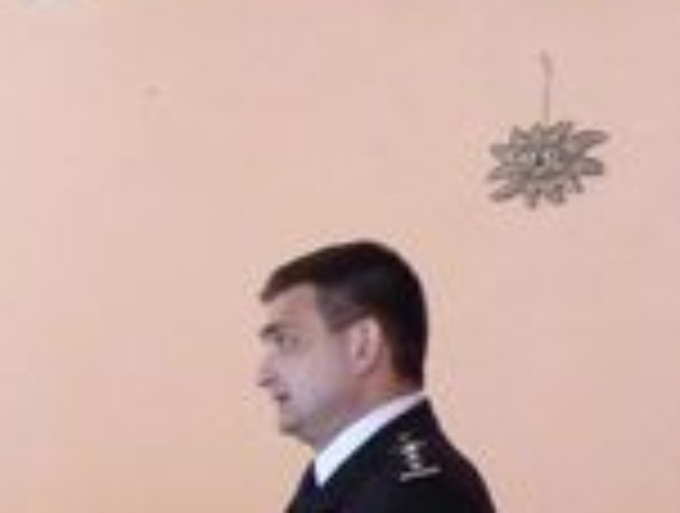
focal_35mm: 169
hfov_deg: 10.9
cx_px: -549
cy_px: 878
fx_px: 3328
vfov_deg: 8.5
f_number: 3.1
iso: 800
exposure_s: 1/40
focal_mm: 7.3
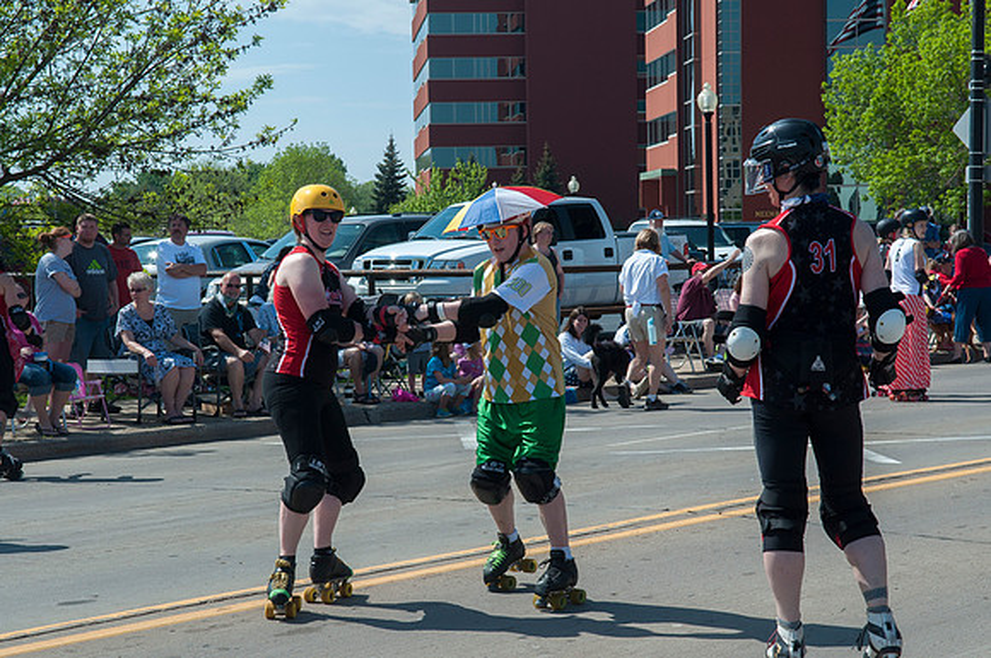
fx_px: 2268
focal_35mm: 82
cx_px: 496
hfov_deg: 24.6
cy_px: 329
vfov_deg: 16.5
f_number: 10
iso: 200
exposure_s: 1/400
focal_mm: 55
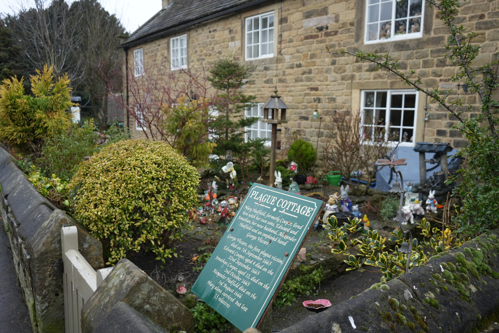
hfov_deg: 63.7
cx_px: 250
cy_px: 166
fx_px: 402
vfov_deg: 45.0
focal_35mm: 29
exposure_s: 1/160
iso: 200
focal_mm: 29
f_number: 4
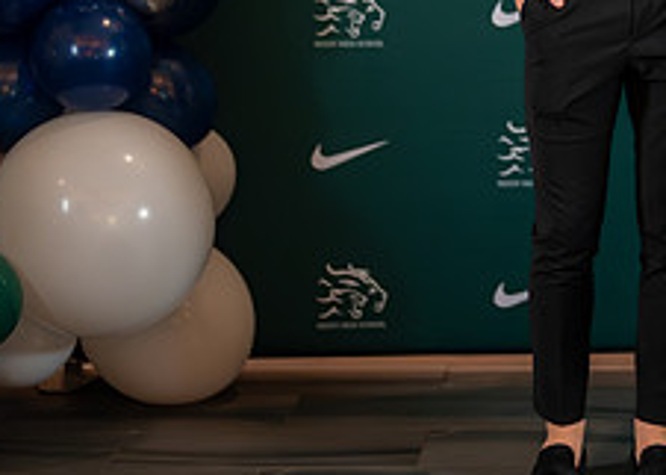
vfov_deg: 10.2
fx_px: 2627
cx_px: 693
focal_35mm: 139
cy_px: -36
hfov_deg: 14.2
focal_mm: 50
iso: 1600
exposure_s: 1/500
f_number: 1.2
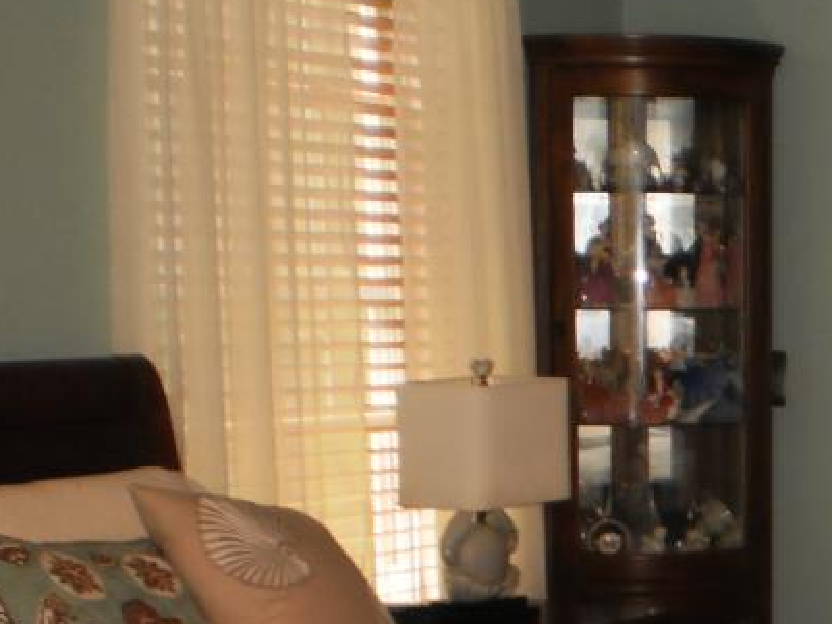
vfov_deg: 15.6
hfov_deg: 20.3
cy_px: 699
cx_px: 919
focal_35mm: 92
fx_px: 2212
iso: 160
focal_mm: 6.3
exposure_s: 1/30
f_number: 3.1
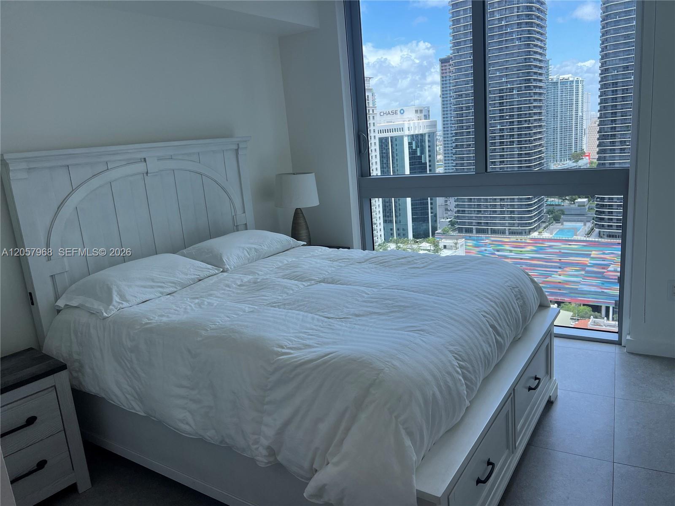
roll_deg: +4.7
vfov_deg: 53.1
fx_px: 507
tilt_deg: -12.7
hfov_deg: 67.3
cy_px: 253
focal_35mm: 26
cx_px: 338
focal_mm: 5.7
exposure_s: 1/473
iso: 50
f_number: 1.5
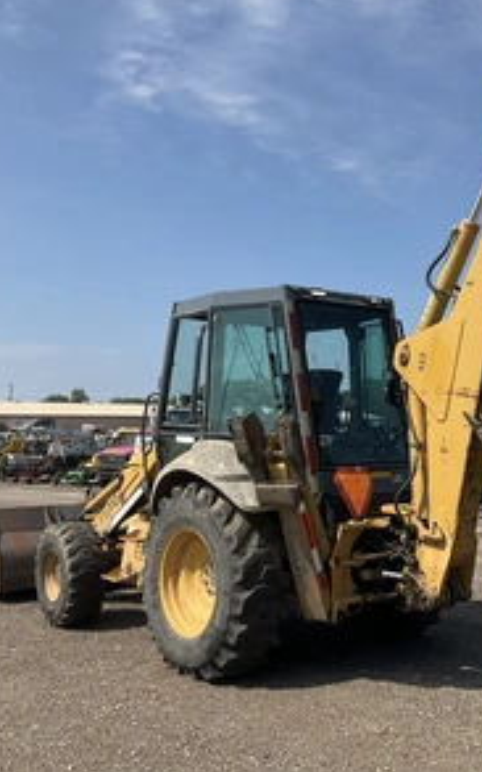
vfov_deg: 47.2
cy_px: 382
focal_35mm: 42
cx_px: 374
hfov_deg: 29.9
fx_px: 883
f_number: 1.8
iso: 25
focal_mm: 3
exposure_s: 1/1984
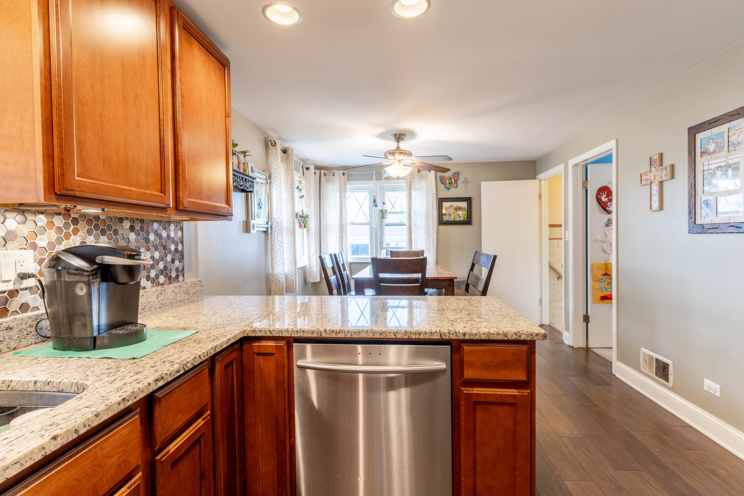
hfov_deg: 93.3
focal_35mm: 17
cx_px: 372
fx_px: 351
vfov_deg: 70.4
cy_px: 248
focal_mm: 17
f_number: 8
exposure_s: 1/13
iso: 160
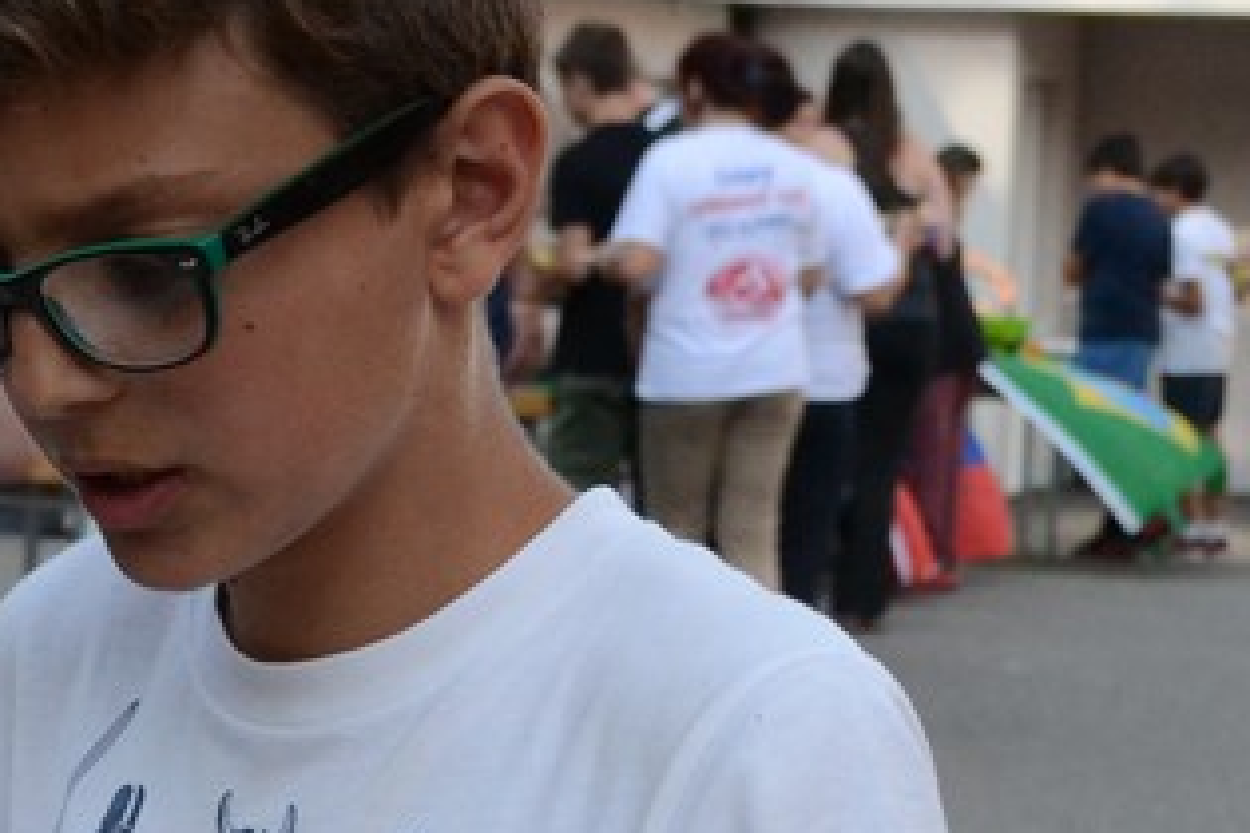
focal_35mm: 142
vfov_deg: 9.6
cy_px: 831
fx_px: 4917
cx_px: 238
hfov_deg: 14.4
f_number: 5.6
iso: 1600
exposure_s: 1/1600
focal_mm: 29
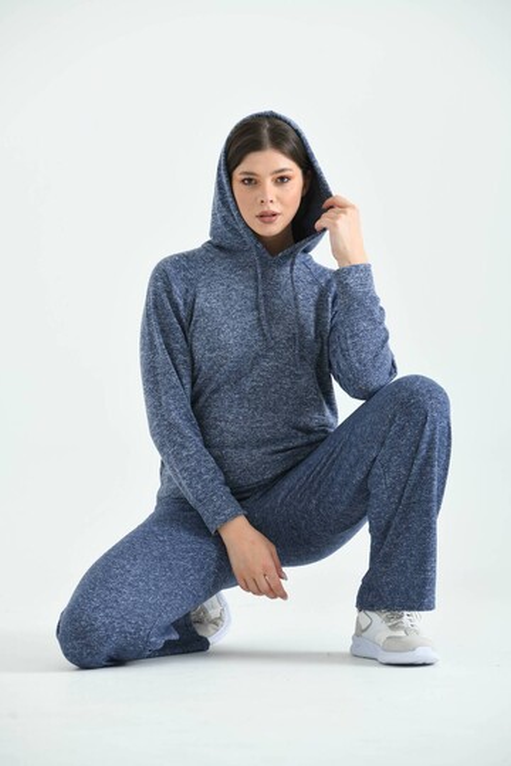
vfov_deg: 15.8
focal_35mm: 130
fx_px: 2768
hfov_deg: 10.5
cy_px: 383
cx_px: 256
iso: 100
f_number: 5.6
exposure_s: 1/125
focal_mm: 130
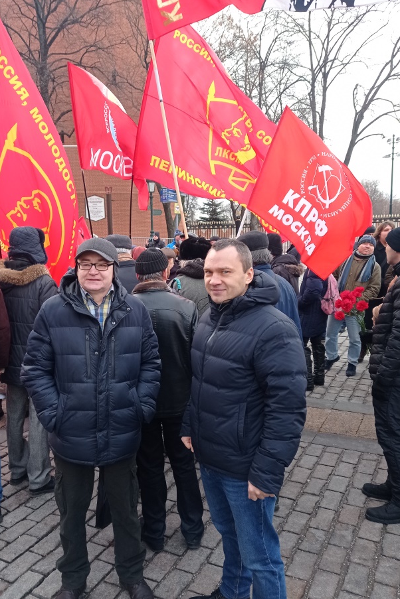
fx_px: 550
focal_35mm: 33
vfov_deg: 57.2
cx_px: 147
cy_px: 310
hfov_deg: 39.7
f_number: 1.79
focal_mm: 4.74
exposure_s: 1/265
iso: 106
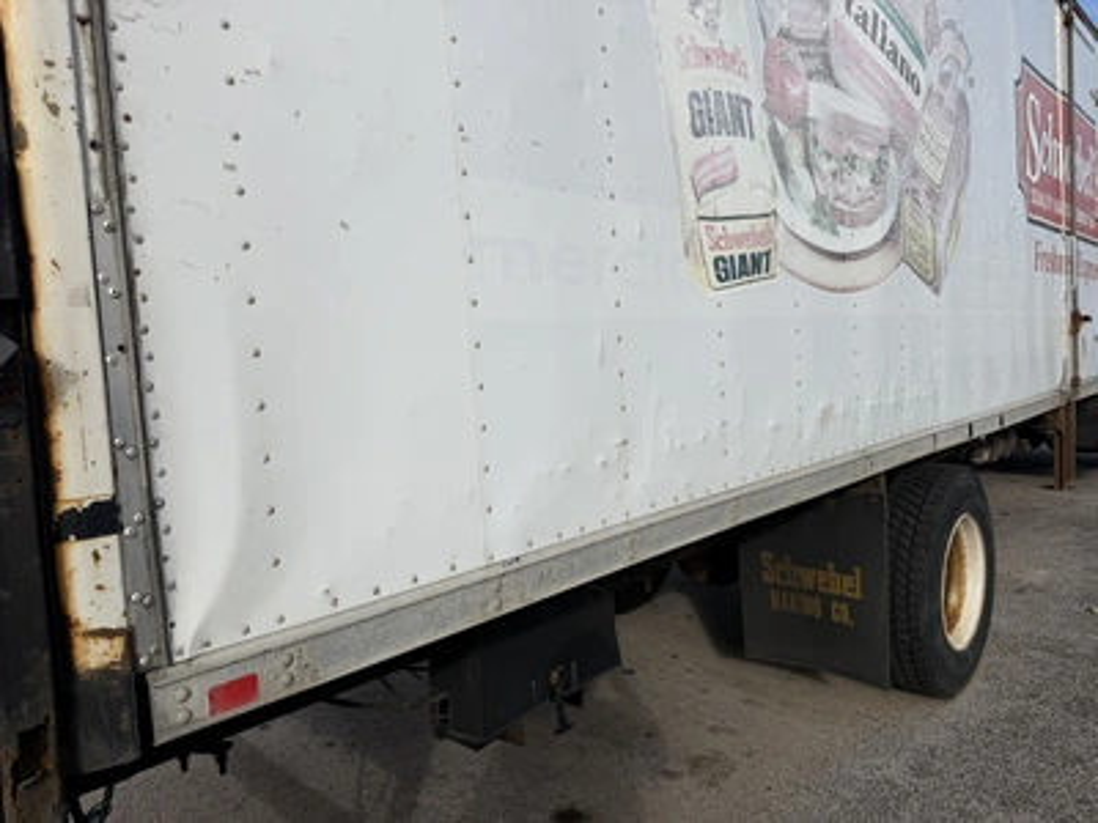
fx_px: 761
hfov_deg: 71.6
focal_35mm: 24
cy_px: 412
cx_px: 549
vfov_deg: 56.8
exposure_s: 1/6711
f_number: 1.78
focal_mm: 6.76
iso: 80
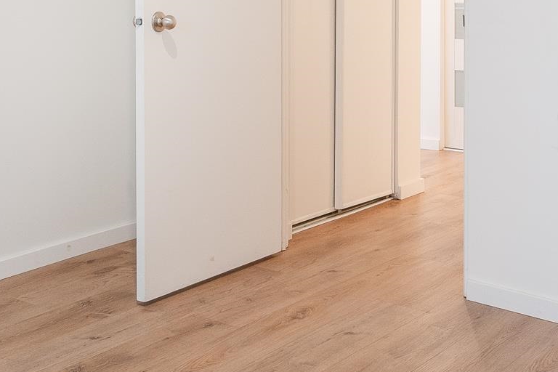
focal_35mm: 60
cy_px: 22
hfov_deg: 33.3
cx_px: 226
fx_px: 930
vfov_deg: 22.0
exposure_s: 1/2.5
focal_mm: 10
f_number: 8
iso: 200
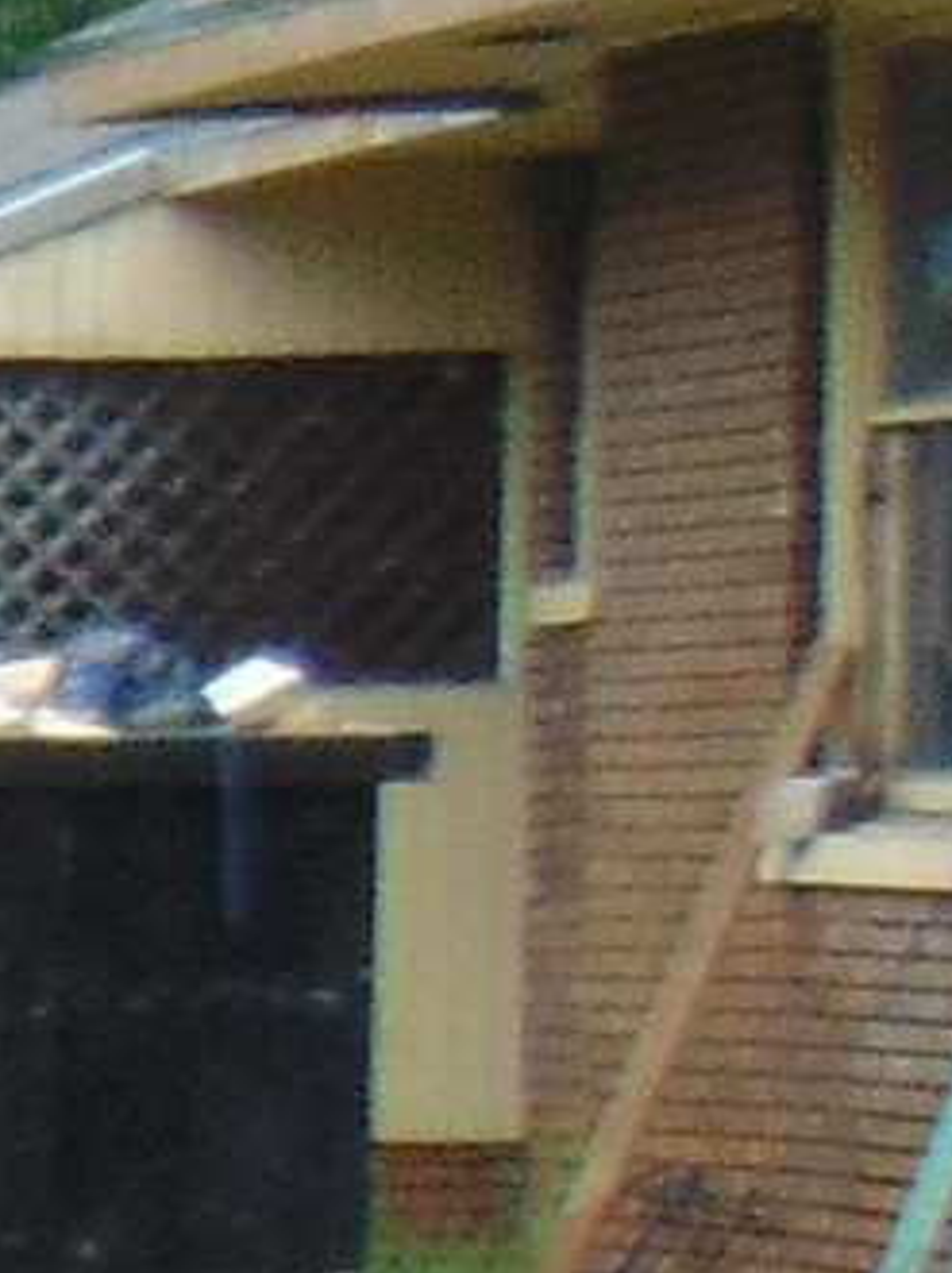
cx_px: -4949
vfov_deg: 6.0
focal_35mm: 326
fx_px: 11970
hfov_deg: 3.8
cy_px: 1528
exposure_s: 1/640
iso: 80
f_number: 3.2
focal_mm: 6.3
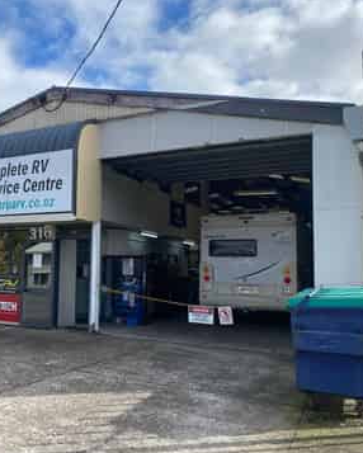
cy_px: 232
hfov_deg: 40.6
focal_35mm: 35
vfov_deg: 51.5
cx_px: 74
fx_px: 470
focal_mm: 4.25
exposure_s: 1/1996
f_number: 1.8
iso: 32
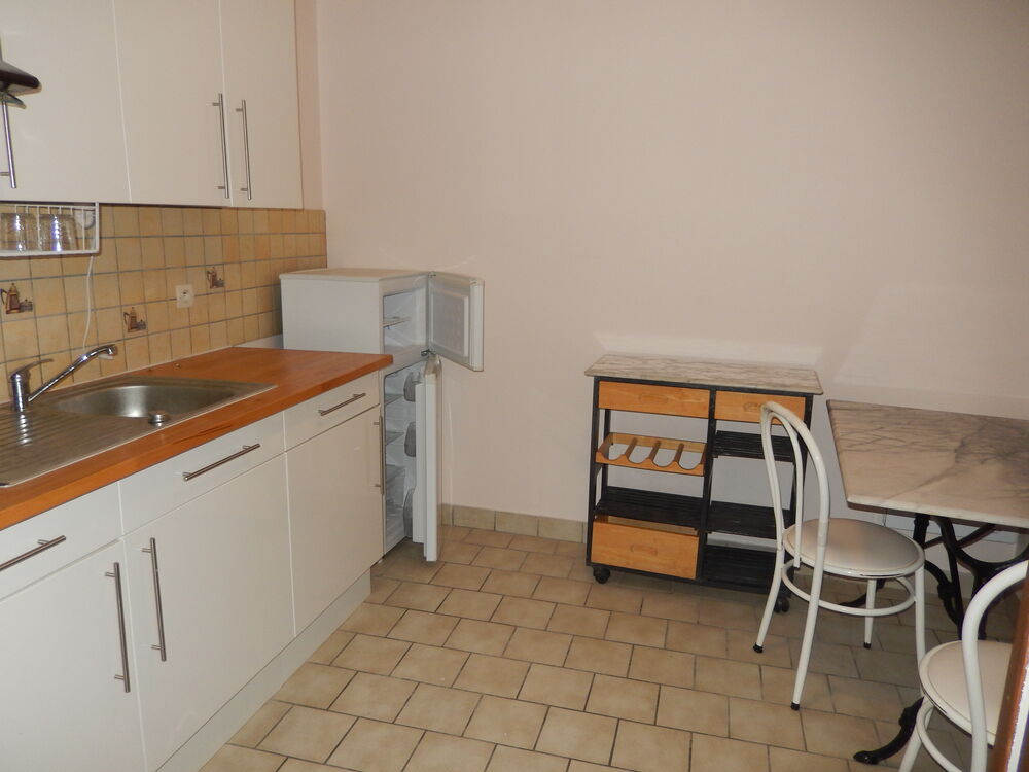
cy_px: 386
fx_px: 743
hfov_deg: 69.4
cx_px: 514
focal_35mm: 25
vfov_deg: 54.9
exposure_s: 1/30
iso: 200
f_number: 3.4
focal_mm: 4.5
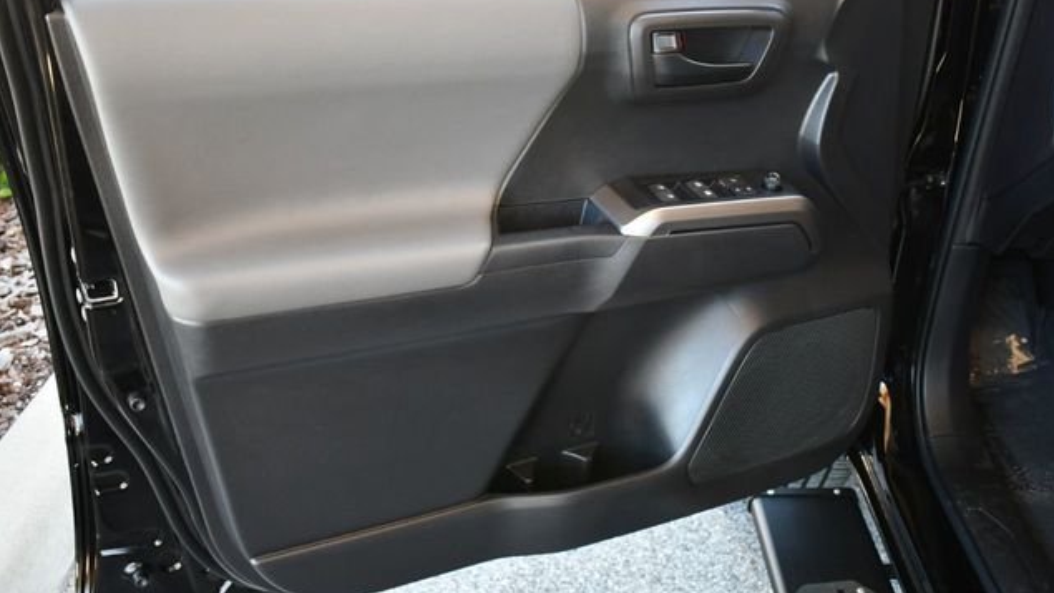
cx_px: 528
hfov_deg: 52.8
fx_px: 1062
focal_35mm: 38
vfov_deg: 31.1
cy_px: 260
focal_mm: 18
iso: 800
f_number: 3.5
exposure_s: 1/200
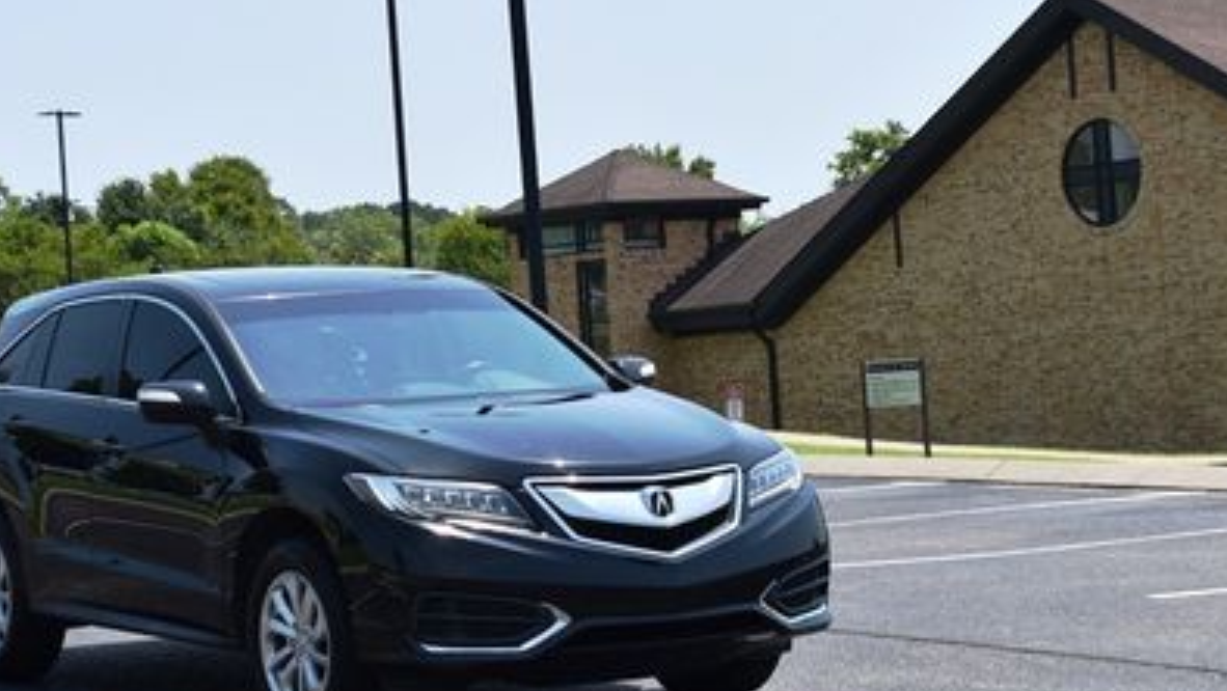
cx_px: 467
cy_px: 307
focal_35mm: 102
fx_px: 3320
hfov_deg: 20.9
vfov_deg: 11.9
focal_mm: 40
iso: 100
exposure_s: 1/250
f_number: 8
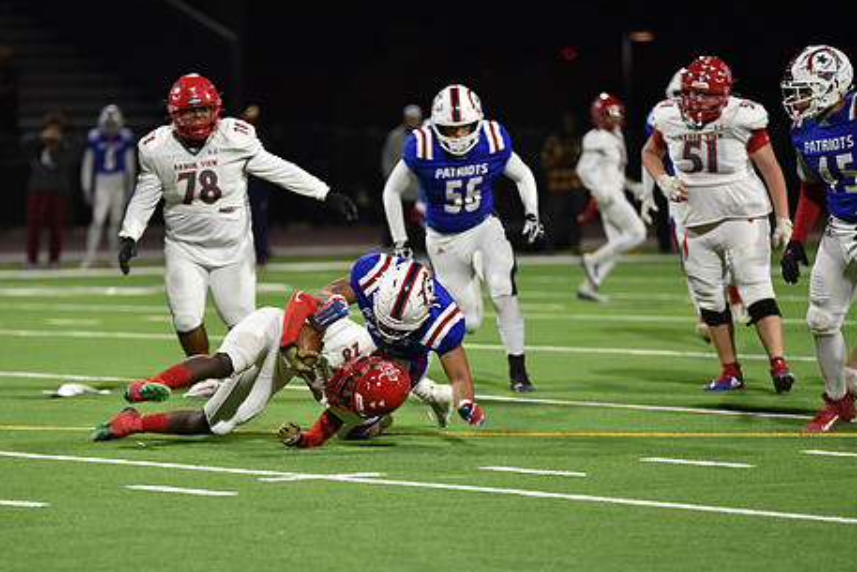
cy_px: 350
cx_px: 332
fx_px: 6048
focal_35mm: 254
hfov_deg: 8.1
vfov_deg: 5.4
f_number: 2.8
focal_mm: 200
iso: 2800
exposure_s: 1/640
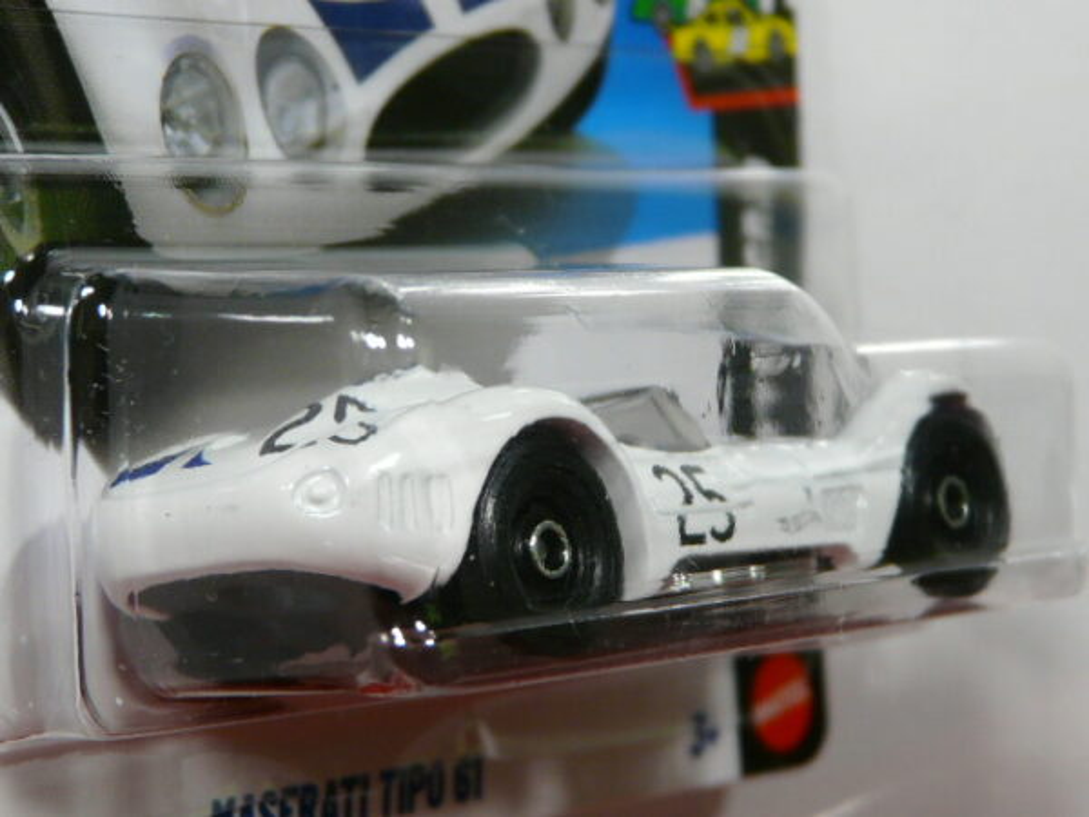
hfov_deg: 16.4
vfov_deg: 12.3
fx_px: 3775
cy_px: 408
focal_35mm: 120
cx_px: 544
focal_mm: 12.3
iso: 100
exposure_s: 1/50
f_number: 3.2
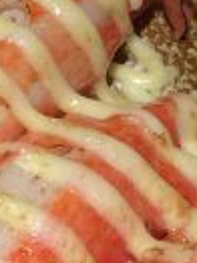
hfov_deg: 9.5
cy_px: 108
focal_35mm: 155
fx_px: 1178
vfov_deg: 12.7
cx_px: 196
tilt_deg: -56.8
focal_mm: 4.15
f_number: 2.2
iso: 32
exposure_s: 1/40
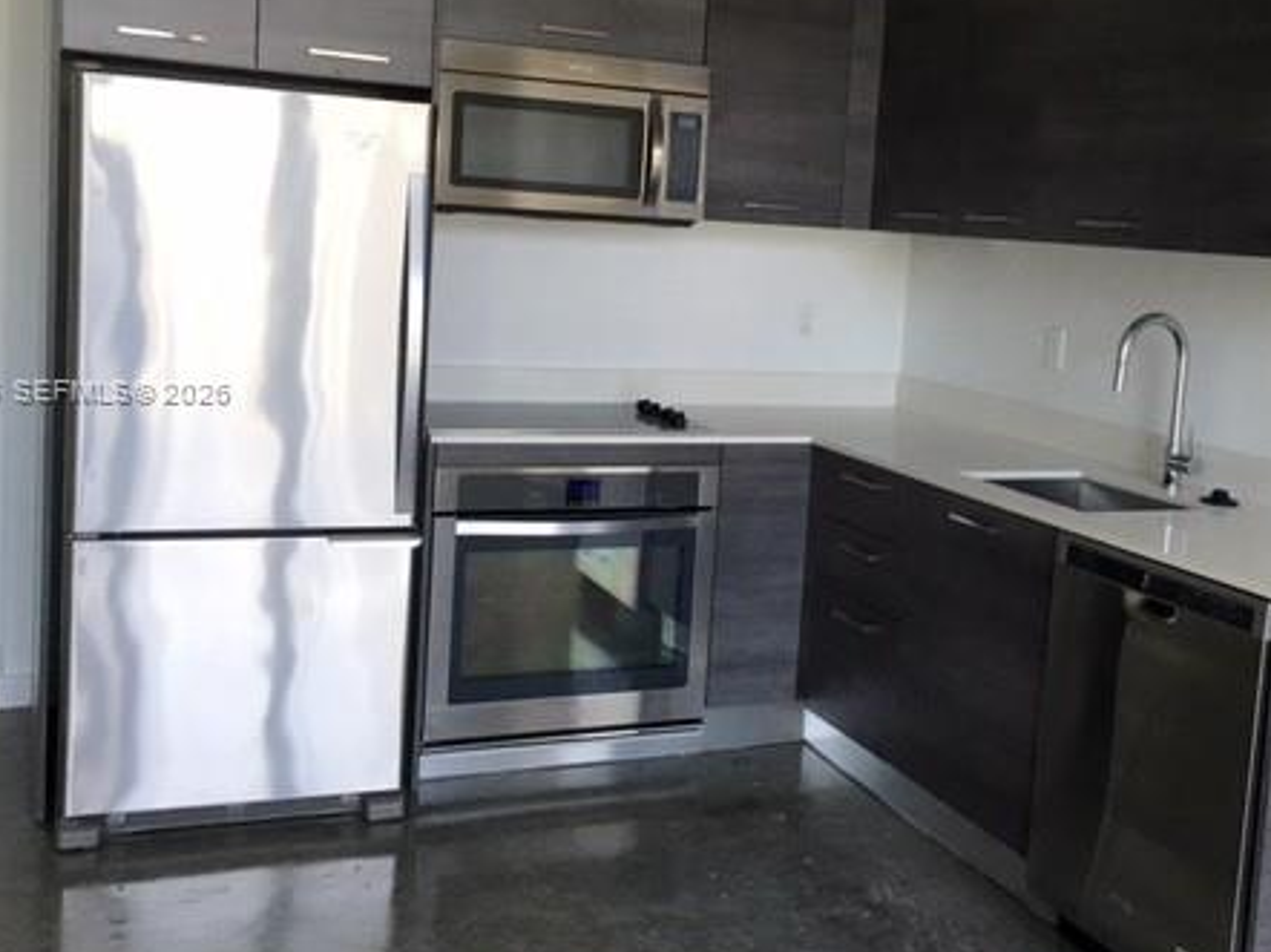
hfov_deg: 44.6
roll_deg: -2.7
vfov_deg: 34.2
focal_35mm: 42
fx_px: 1541
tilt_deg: -3.7
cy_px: 391
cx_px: 753
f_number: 2.2
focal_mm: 4.15
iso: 25
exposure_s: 1/30
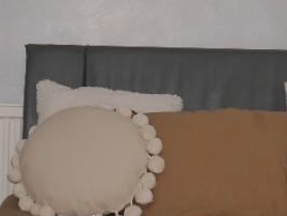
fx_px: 1261
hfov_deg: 12.9
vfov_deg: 9.7
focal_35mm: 152
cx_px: 19
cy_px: 38
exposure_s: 1/60
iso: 320
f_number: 4.4
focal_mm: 20
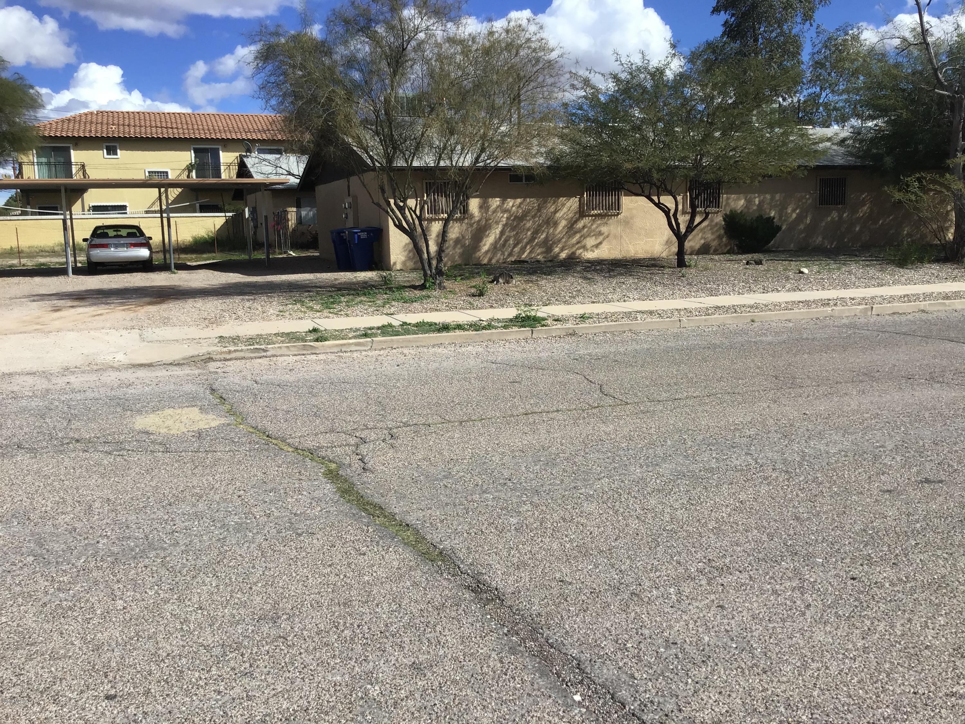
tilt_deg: -8.2
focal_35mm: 31
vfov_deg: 45.4
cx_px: 482
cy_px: 362
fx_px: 864
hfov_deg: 58.4
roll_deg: +1.2
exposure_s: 1/1852
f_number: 2.4
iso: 25
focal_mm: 3.3
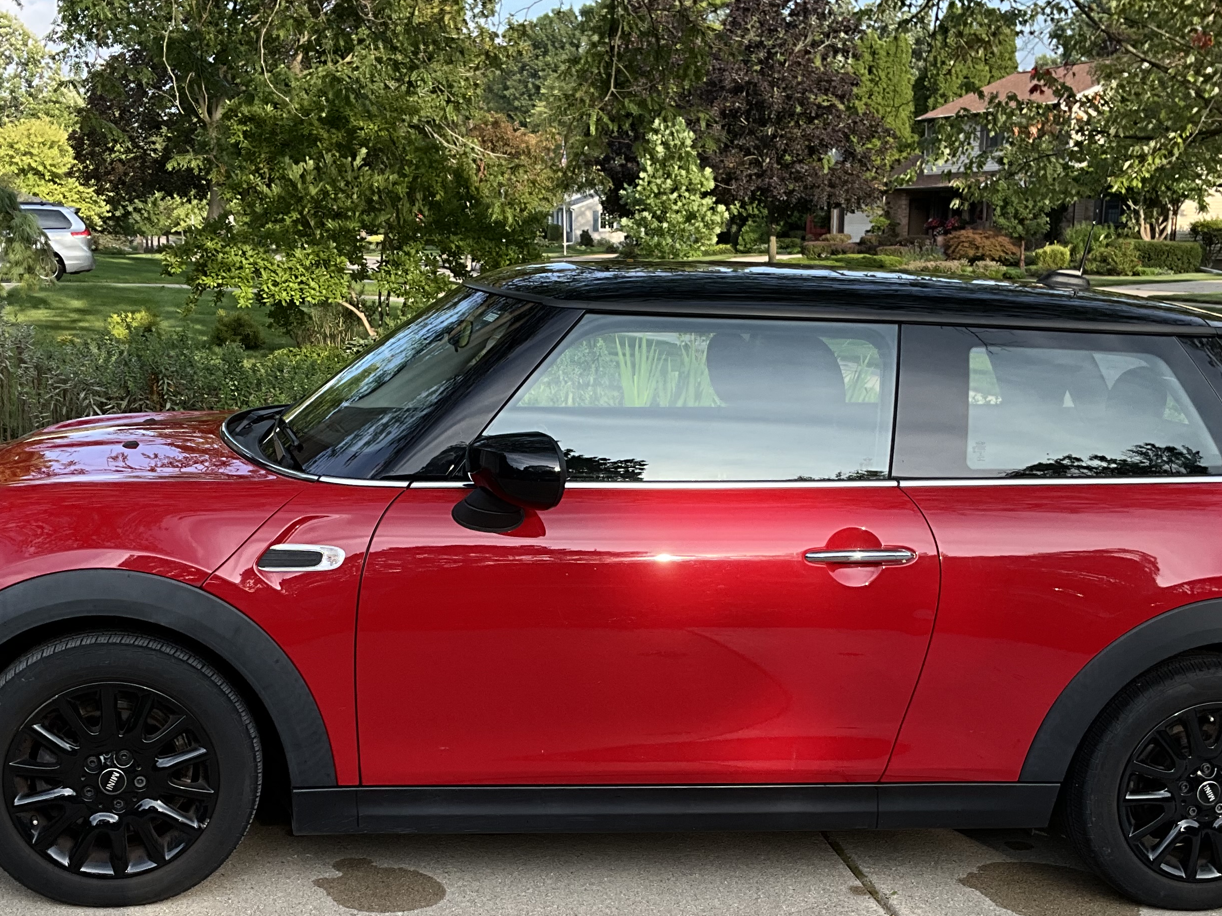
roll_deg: +1.2
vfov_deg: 29.9
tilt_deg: -15.8
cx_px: 561
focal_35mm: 48
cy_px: 647
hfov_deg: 39.6
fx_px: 1694
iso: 25
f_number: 1.8
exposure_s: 1/370
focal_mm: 3
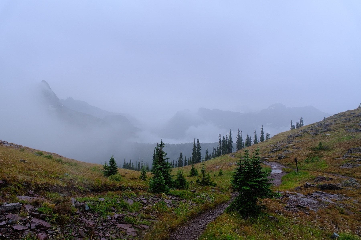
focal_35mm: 27
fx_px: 271
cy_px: 120
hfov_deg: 67.4
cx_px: 180
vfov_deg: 47.9
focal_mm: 18
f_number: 5.6
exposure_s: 1/400
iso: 320
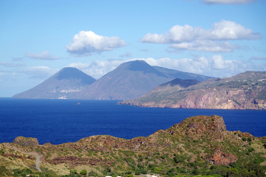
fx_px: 776
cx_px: 133
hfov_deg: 19.5
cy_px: 88
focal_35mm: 105
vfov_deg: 13.0
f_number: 7.1
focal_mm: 105
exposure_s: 1/2000
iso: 400
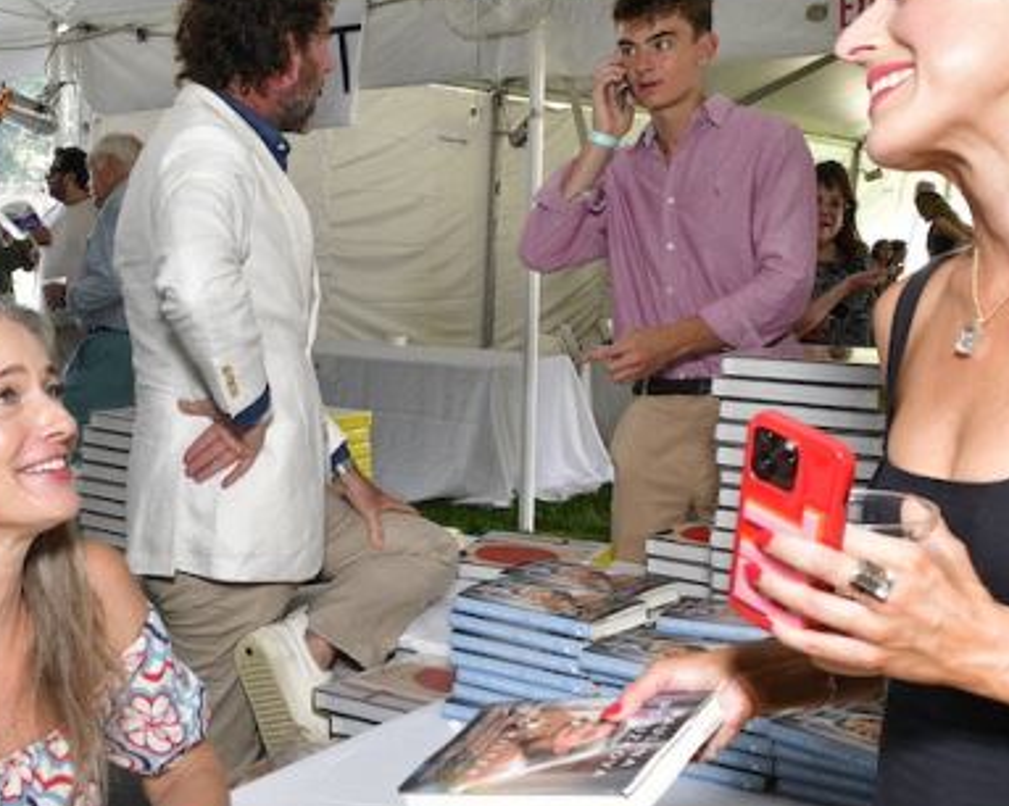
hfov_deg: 36.3
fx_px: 1522
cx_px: 340
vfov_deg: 29.5
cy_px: 537
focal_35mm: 51
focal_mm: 26
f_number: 8
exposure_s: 1/125
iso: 2000
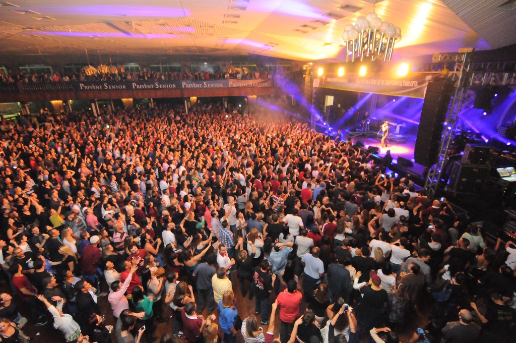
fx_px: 236
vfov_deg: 71.9
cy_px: 172
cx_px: 258
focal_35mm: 16
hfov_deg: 95.1
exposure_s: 1/25
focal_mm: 11
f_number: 3.5
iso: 3200
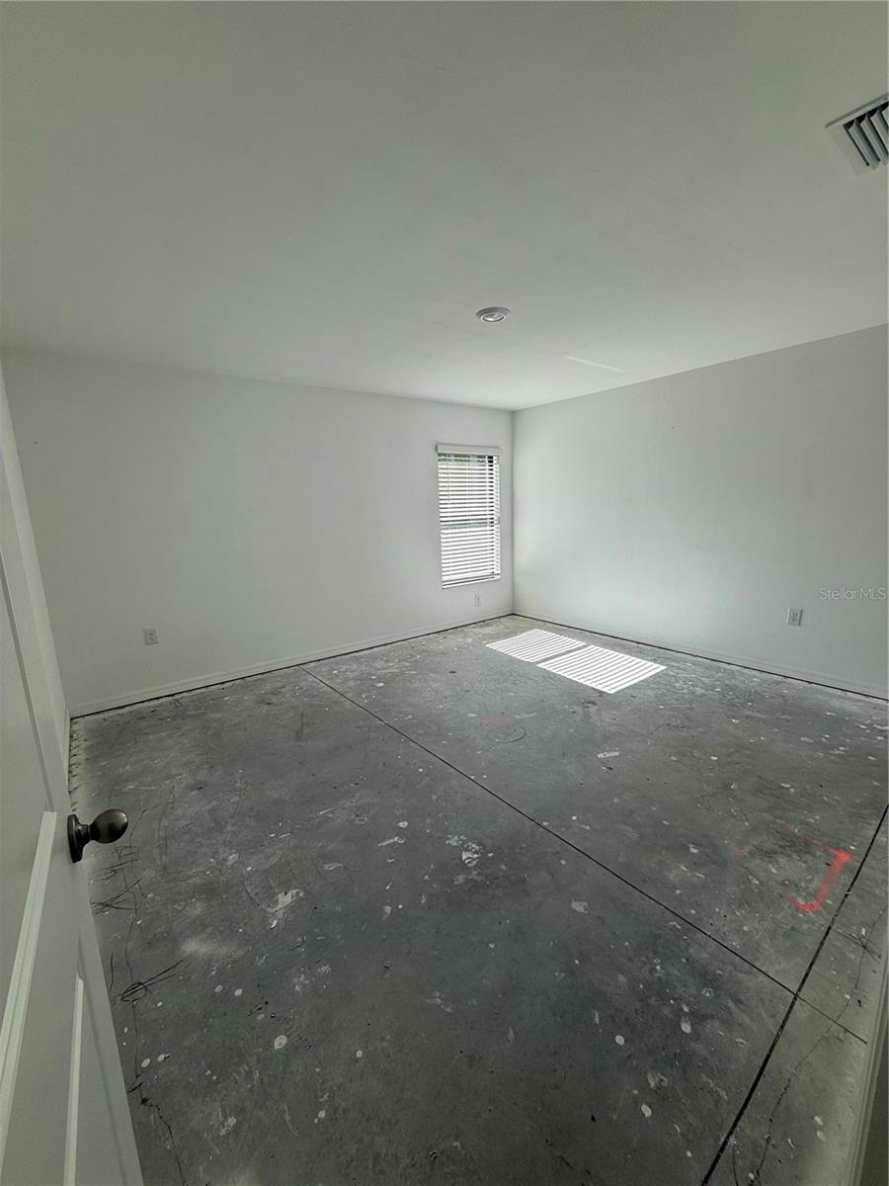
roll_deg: +1.2
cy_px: 593
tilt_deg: -9.9
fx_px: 479
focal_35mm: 14
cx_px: 444
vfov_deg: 102.1
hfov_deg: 85.7
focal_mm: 2.22
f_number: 2.2
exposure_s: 1/253
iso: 64
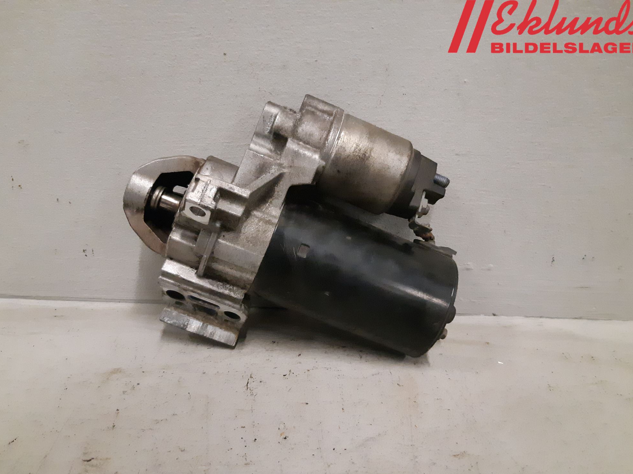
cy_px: 245
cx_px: 316
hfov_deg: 65.3
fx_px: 494
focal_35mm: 27
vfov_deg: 51.3
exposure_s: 1/199
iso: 800
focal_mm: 3.93
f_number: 1.7
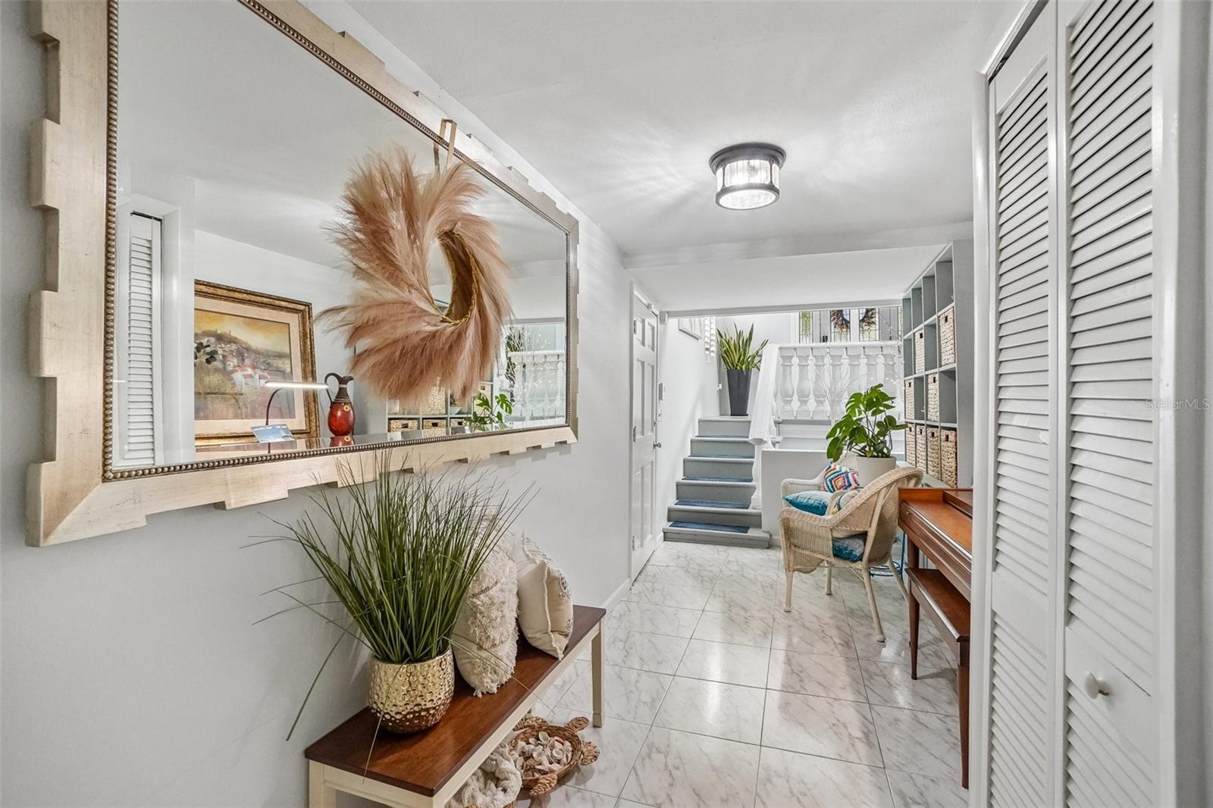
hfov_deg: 100.4
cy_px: 404
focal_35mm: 15
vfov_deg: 77.3
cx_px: 606
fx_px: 505
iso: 1250
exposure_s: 1/30
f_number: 8
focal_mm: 10
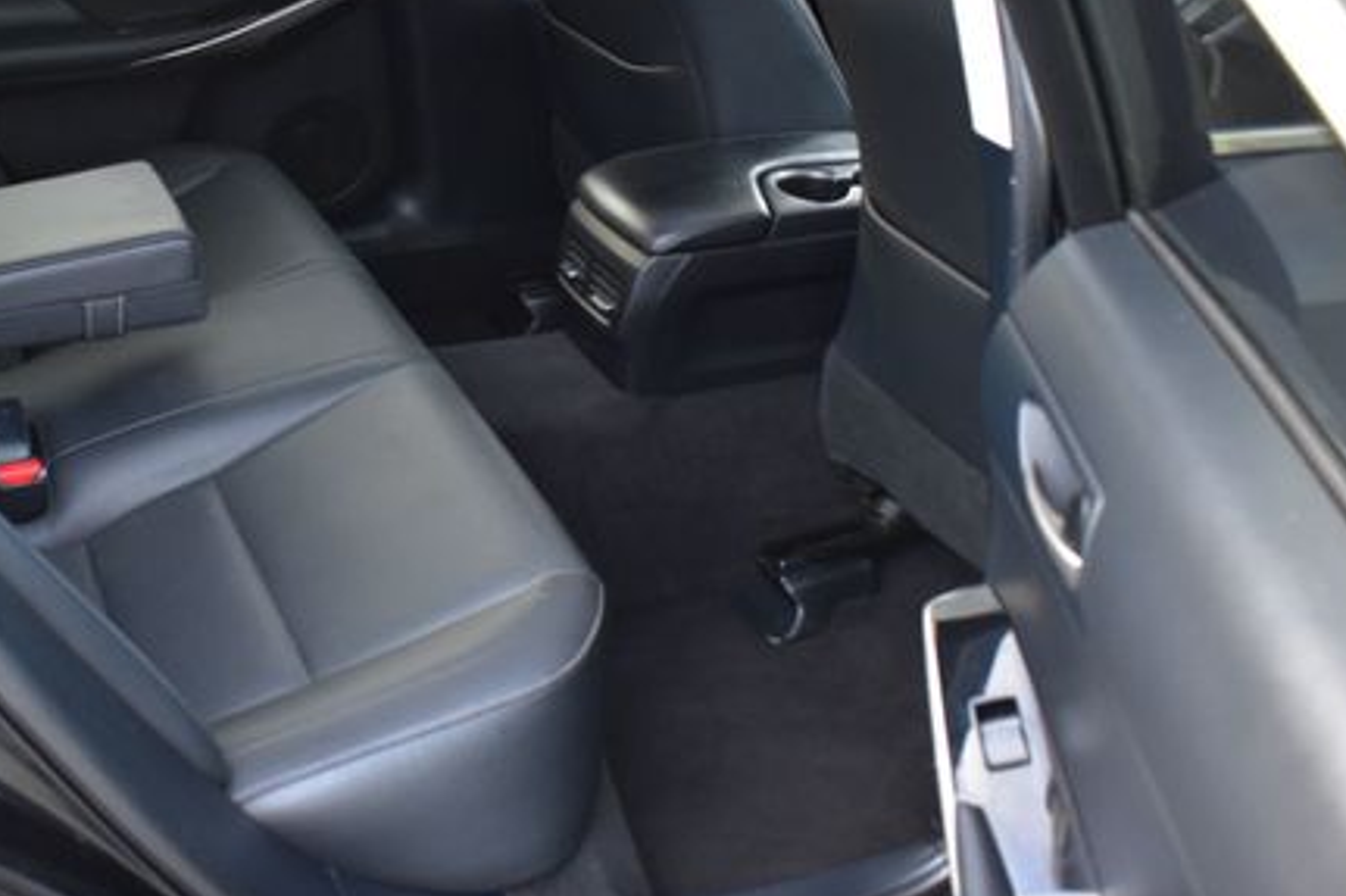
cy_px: 425
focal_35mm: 49
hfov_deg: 40.0
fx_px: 1831
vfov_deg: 27.5
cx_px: 481
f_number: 5.6
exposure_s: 1/15
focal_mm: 22
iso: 1600
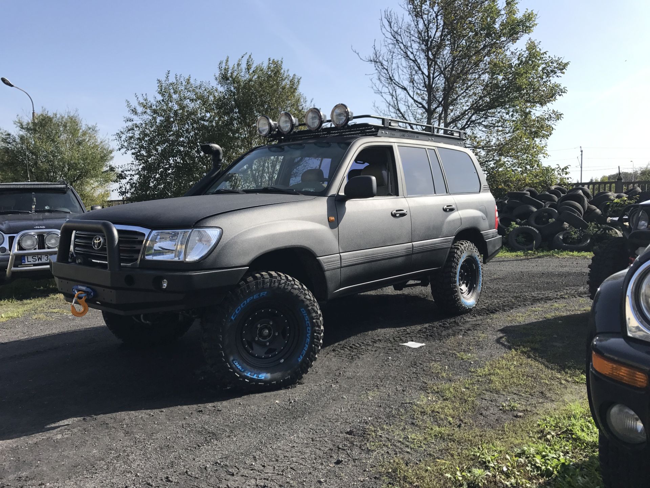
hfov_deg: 63.4
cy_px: 244
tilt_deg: -2.6
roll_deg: +1.6
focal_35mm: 28
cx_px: 325
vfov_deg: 49.7
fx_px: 526
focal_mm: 3.99
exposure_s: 1/1681
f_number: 1.8
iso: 20
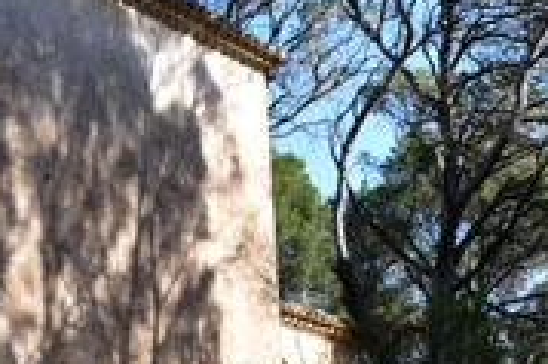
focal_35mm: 121
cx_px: 187
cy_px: 338
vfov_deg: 11.2
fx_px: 1840
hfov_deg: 16.9
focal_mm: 18
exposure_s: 1/200
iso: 400
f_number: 13
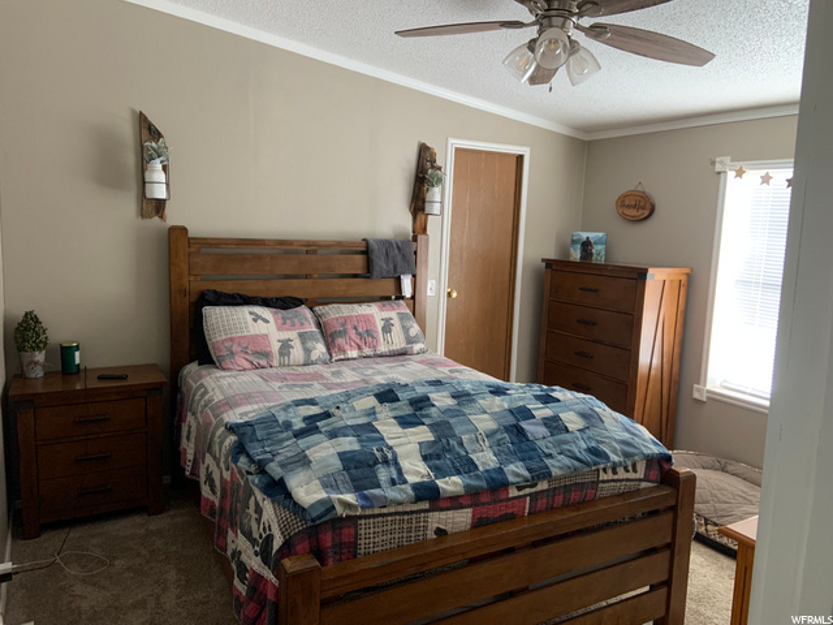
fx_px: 626
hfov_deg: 67.3
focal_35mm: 26
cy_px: 312
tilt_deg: -6.8
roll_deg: -2.1
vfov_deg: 53.1
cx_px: 416
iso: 250
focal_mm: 4.25
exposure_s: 1/60
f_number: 1.8
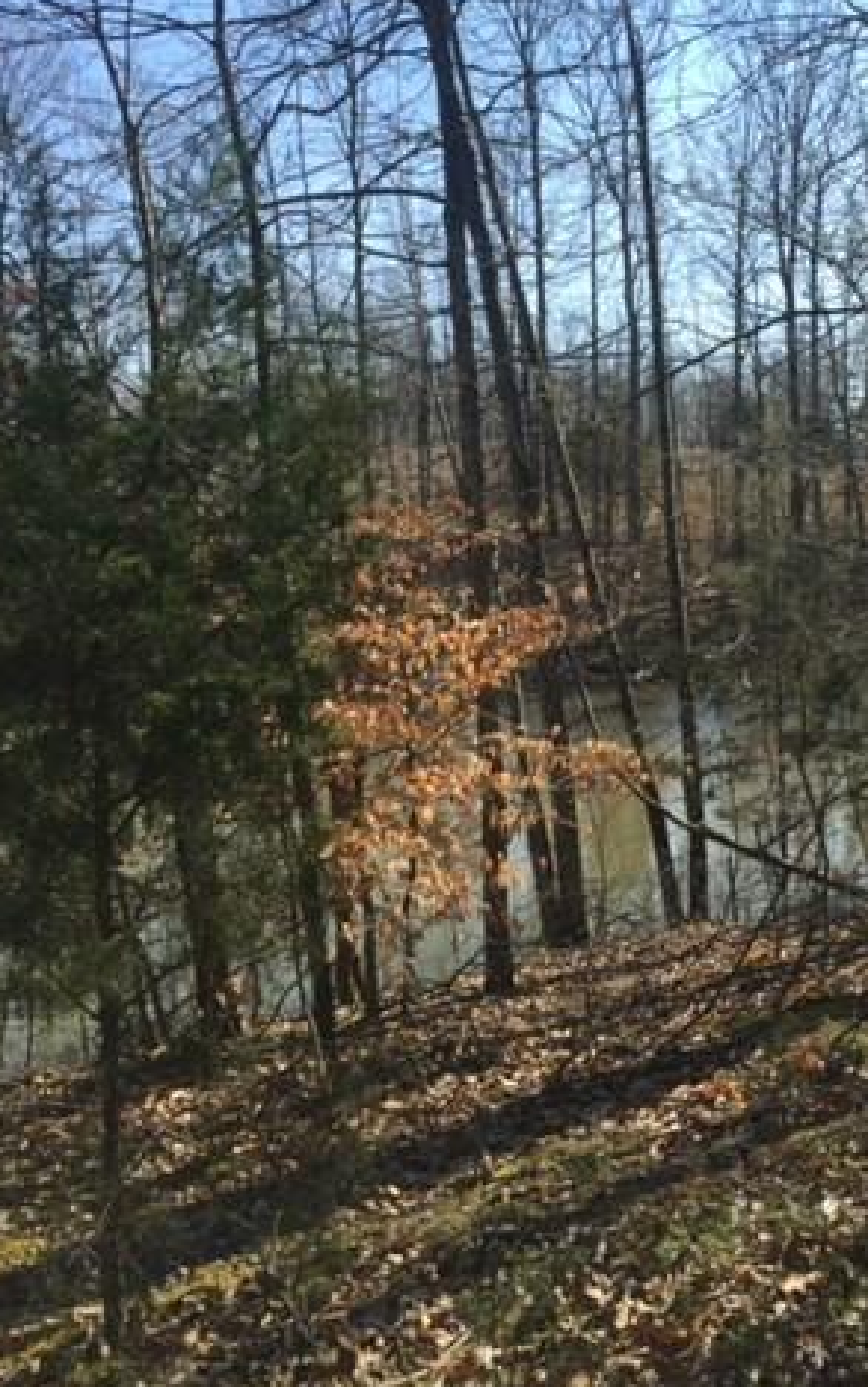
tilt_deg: -6.3
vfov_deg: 47.2
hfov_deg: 30.1
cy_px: 682
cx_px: 640
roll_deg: +1.6
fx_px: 1588
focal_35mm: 42
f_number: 2.2
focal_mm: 4.15
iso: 32
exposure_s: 1/898
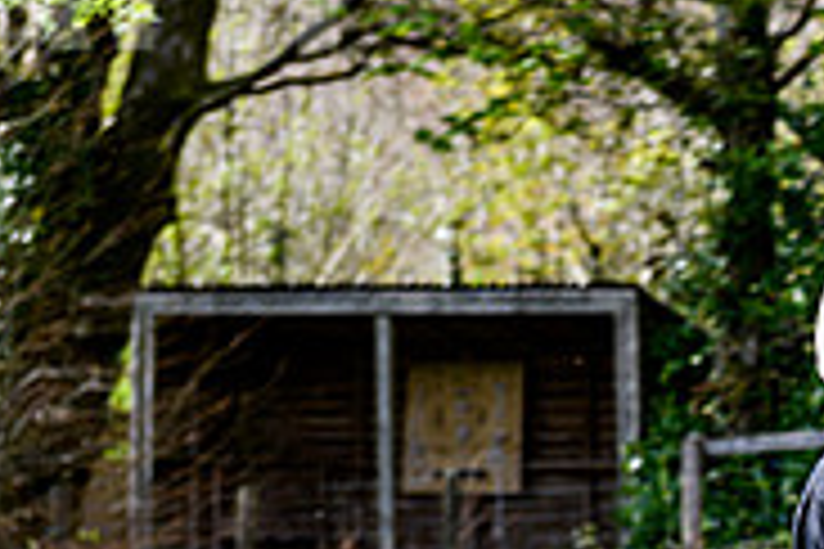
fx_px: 5081
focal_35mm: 222
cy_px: 495
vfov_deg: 6.2
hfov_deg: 9.1
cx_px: 1031
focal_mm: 70
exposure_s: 1/400
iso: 160
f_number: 5
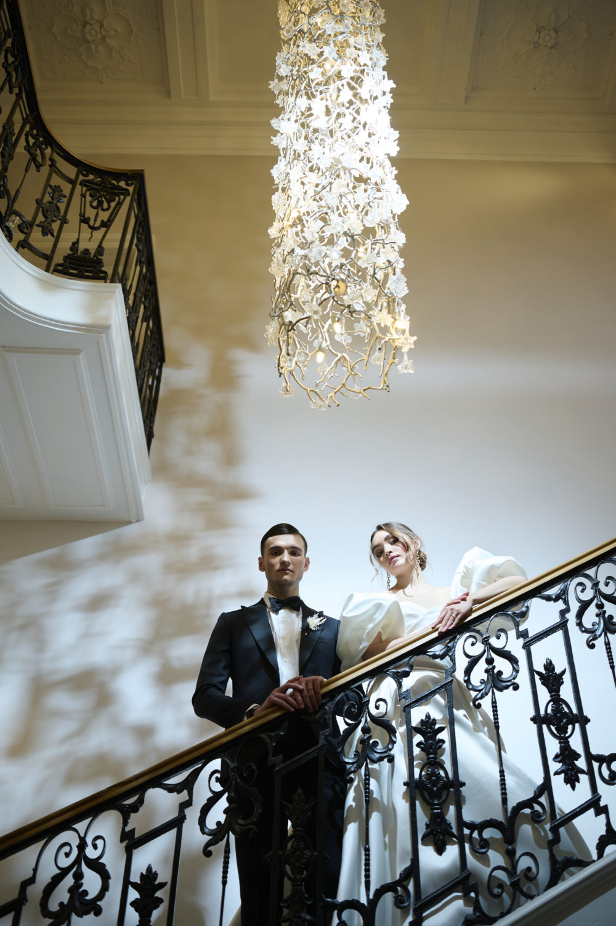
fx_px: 1079
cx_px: 308
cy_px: 463
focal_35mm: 42
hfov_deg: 31.9
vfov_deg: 46.4
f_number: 3
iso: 200
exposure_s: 1/200
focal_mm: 42
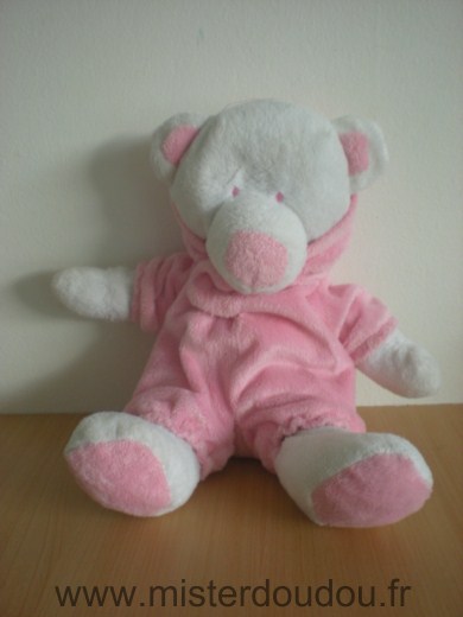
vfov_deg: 49.0
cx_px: 232
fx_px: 678
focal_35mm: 38
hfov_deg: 37.7
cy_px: 308
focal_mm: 6.3
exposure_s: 1/25.8
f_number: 3.1
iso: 200
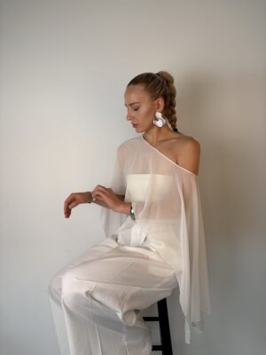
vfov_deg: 67.3
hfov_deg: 53.1
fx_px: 266
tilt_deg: -5.1
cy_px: 178
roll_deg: +0.9
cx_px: 133
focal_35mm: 26
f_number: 1.6
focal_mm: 5.96
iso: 50
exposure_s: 1/701
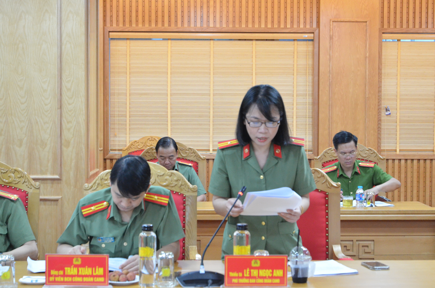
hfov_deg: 27.0
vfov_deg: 18.1
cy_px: 144
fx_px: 904
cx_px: 218
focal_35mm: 75
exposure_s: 1/100
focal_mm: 50
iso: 4000
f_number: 5
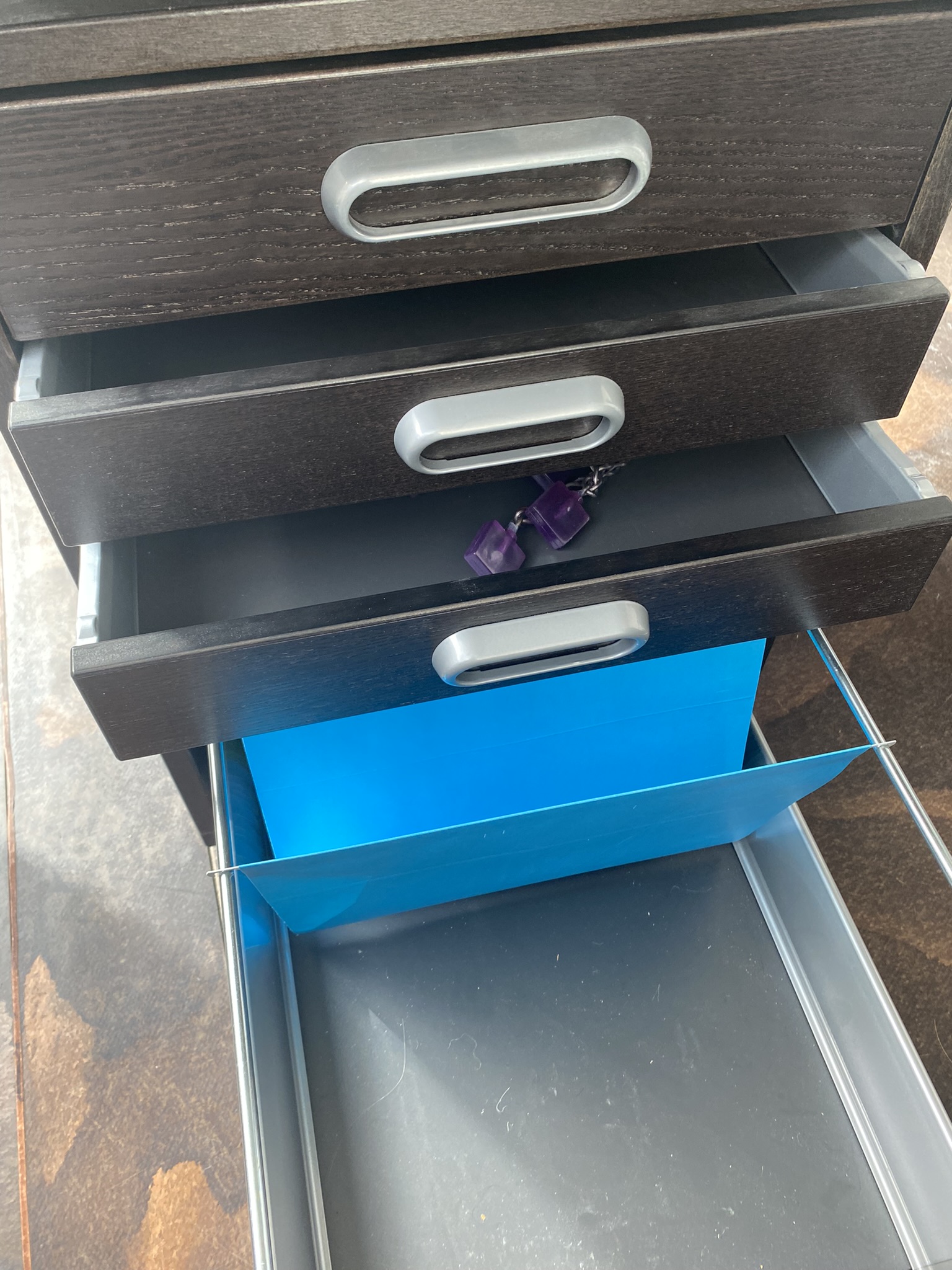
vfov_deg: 67.3
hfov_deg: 53.1
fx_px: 953
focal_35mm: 26
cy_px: 635
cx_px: 476
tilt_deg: -54.0
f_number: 1.8
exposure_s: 1/121
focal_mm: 4.25
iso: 125
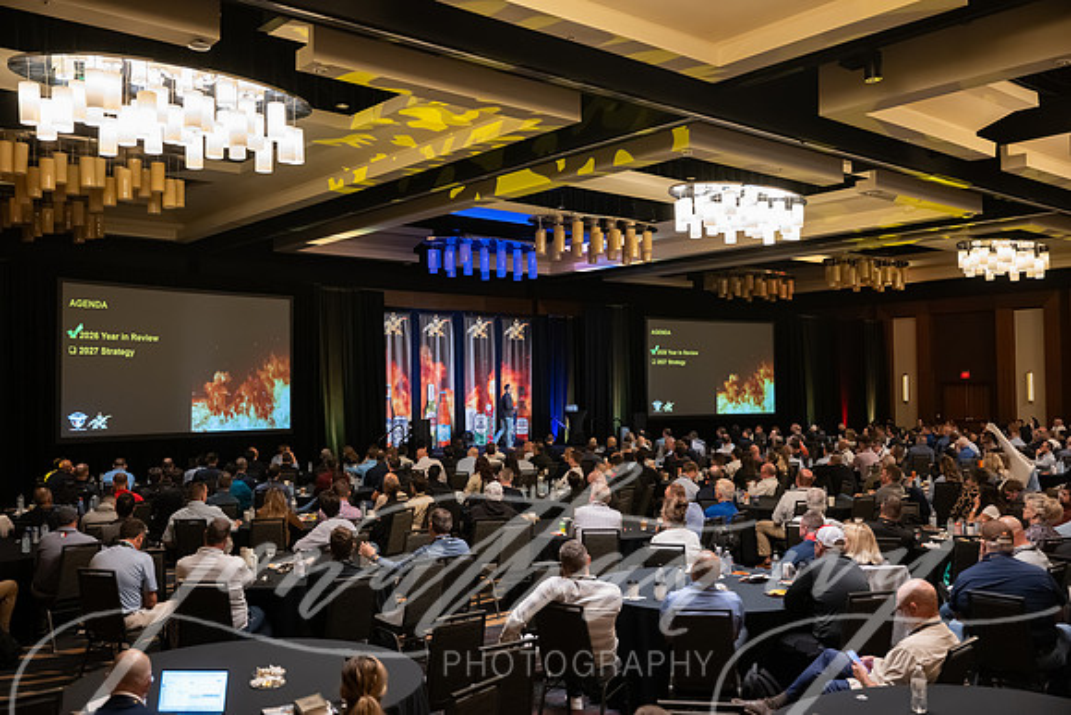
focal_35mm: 34
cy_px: 358
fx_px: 999
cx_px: 536
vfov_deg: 39.4
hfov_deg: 56.4
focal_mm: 33
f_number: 2.8
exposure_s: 1/200
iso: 5600
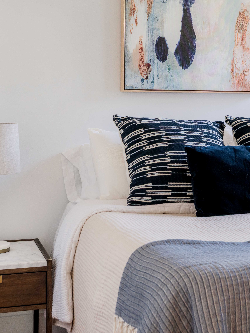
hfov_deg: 19.9
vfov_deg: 27.0
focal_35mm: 72
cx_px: 240
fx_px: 693
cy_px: 135
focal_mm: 33
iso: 400
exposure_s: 1/13
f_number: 6.3
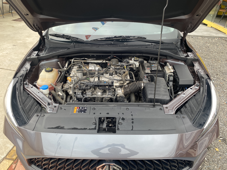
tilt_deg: -33.1
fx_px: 170
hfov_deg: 67.3
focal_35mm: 26
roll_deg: -5.6
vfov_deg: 53.1
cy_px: 85
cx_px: 114
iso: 50
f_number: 1.8
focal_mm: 4.25
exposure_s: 1/122
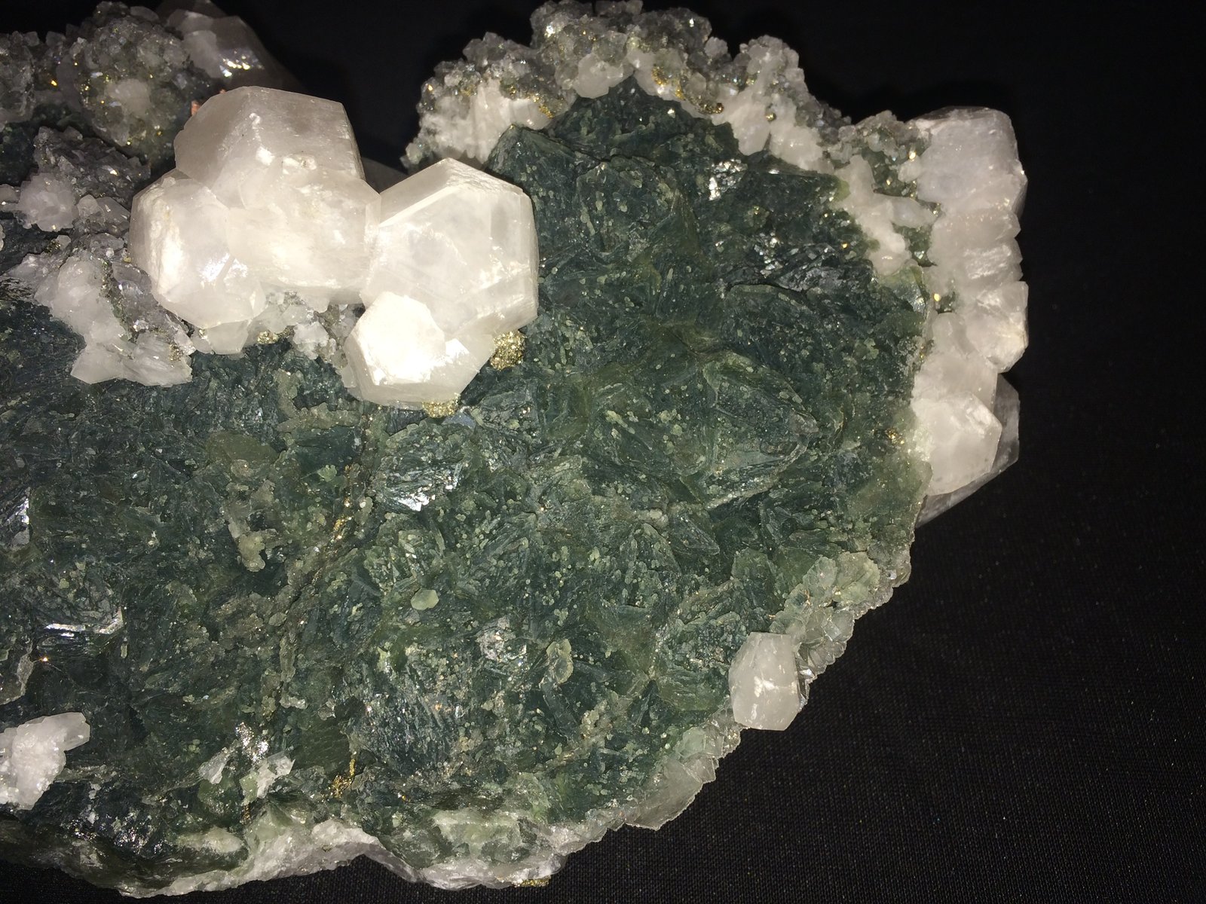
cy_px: 452
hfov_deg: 61.7
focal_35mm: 29
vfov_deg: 48.2
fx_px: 1010
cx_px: 603
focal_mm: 4.15
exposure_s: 1/128
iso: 32
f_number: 2.2
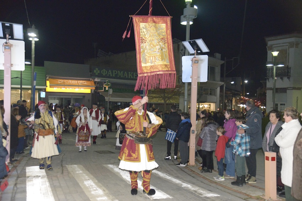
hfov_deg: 54.4
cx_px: 151
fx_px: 294
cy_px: 100
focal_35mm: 35
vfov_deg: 37.9
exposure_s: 1/200
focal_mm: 35
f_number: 4
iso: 10000
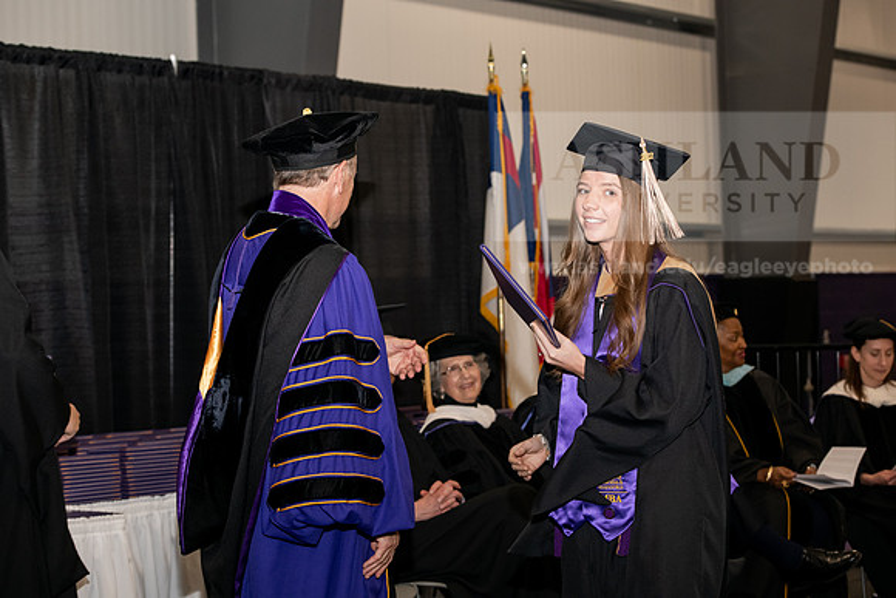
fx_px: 1991
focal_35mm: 80
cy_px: 299
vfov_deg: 17.1
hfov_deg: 25.4
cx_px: 448
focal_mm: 80
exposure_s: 1/200
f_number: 5.6
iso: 1600
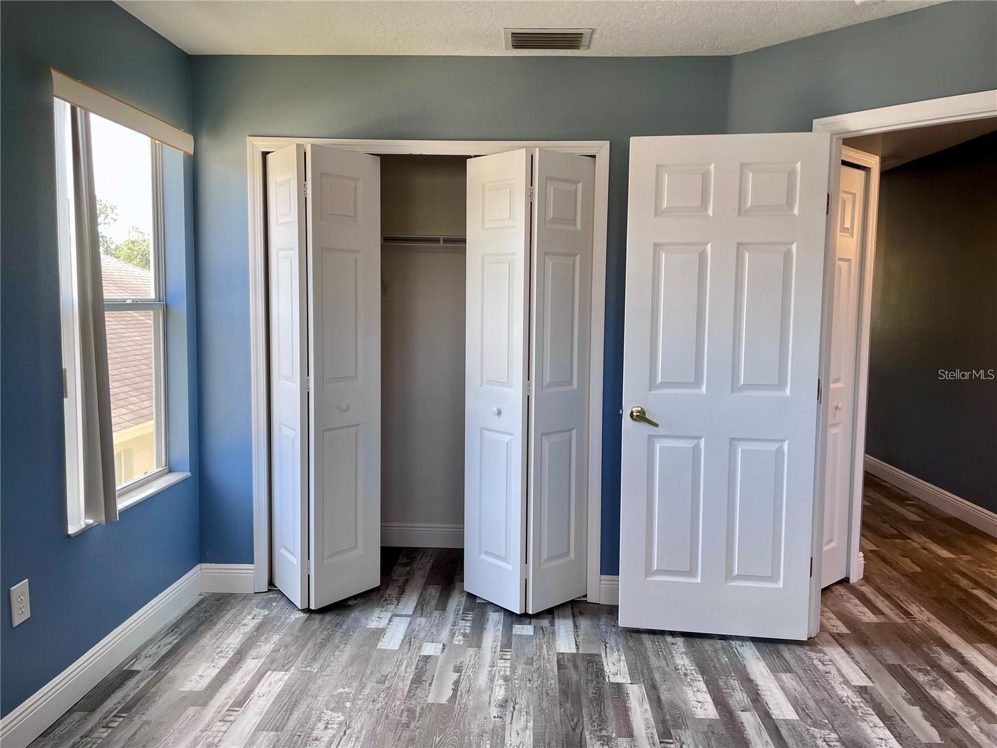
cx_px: 498
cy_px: 374
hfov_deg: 67.3
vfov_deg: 53.1
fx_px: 749
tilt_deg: -5.9
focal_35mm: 26
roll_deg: -1.0
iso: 50
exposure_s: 1/120
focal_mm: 4.2
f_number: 1.6
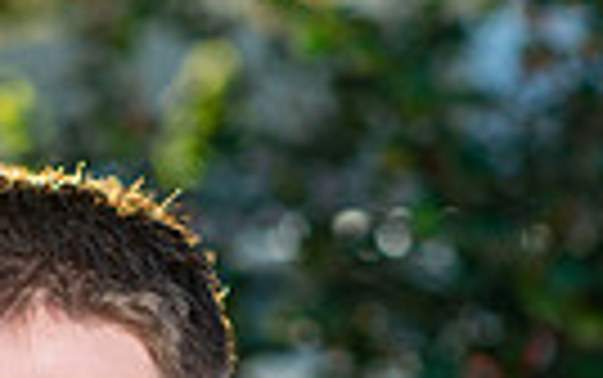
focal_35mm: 290
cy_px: 882
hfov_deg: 7.2
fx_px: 4770
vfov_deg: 4.4
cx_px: 16
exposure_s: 1/250
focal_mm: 85
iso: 200
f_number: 4
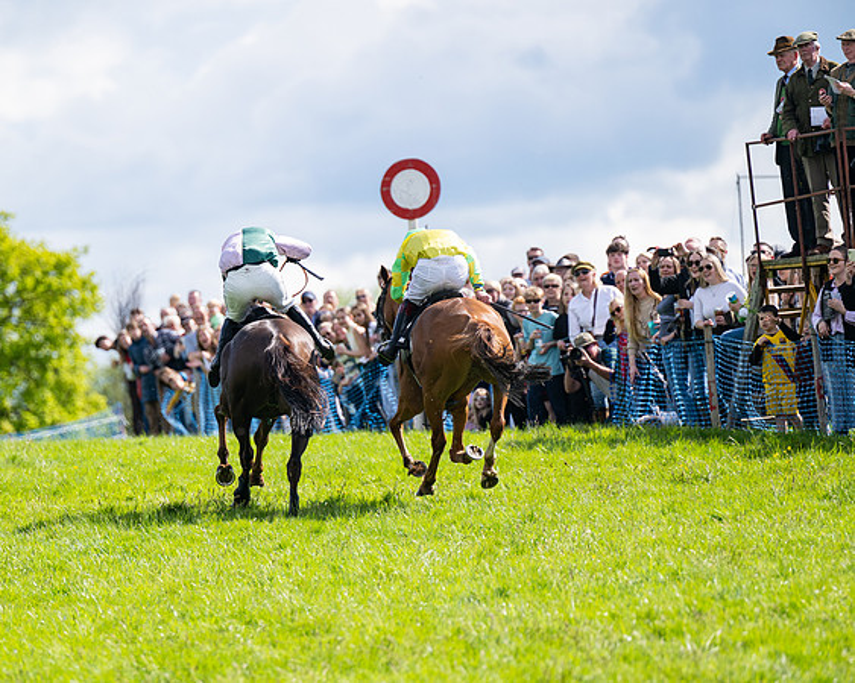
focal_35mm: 355
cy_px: 385
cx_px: 292
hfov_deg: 5.4
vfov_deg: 4.4
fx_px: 8982
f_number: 4
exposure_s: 1/1600
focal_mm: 280
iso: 200
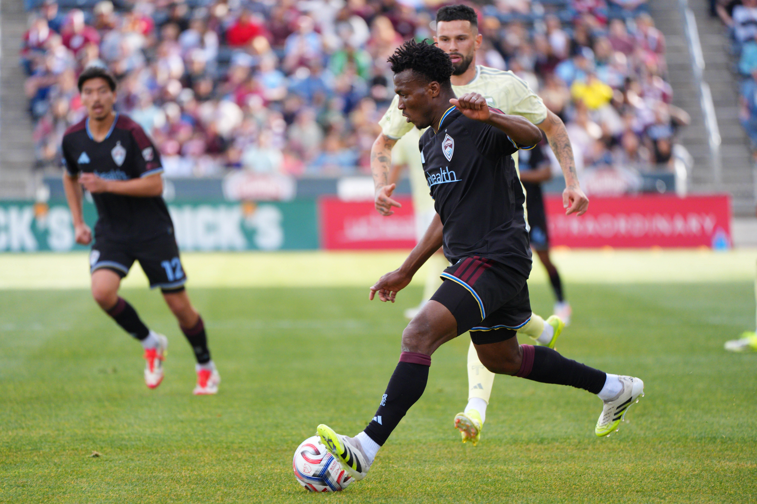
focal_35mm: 400
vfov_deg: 3.4
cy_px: 252
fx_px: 8410
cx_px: 378
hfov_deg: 5.2
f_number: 5.6
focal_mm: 400
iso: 2500
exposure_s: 1/1600
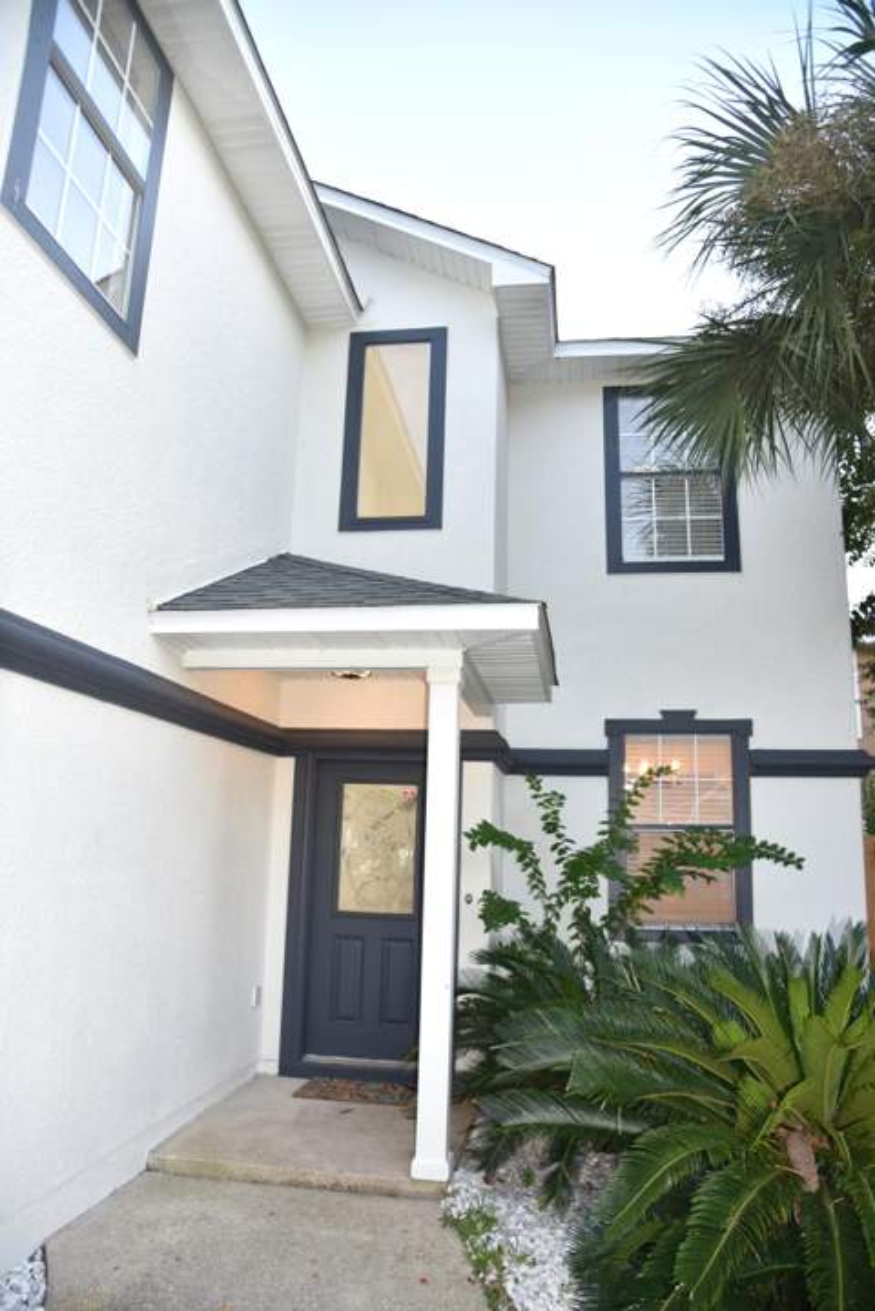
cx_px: 438
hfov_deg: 53.2
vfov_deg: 73.7
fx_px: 874
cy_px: 656
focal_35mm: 24
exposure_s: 1/90
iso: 800
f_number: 4.8
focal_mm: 24
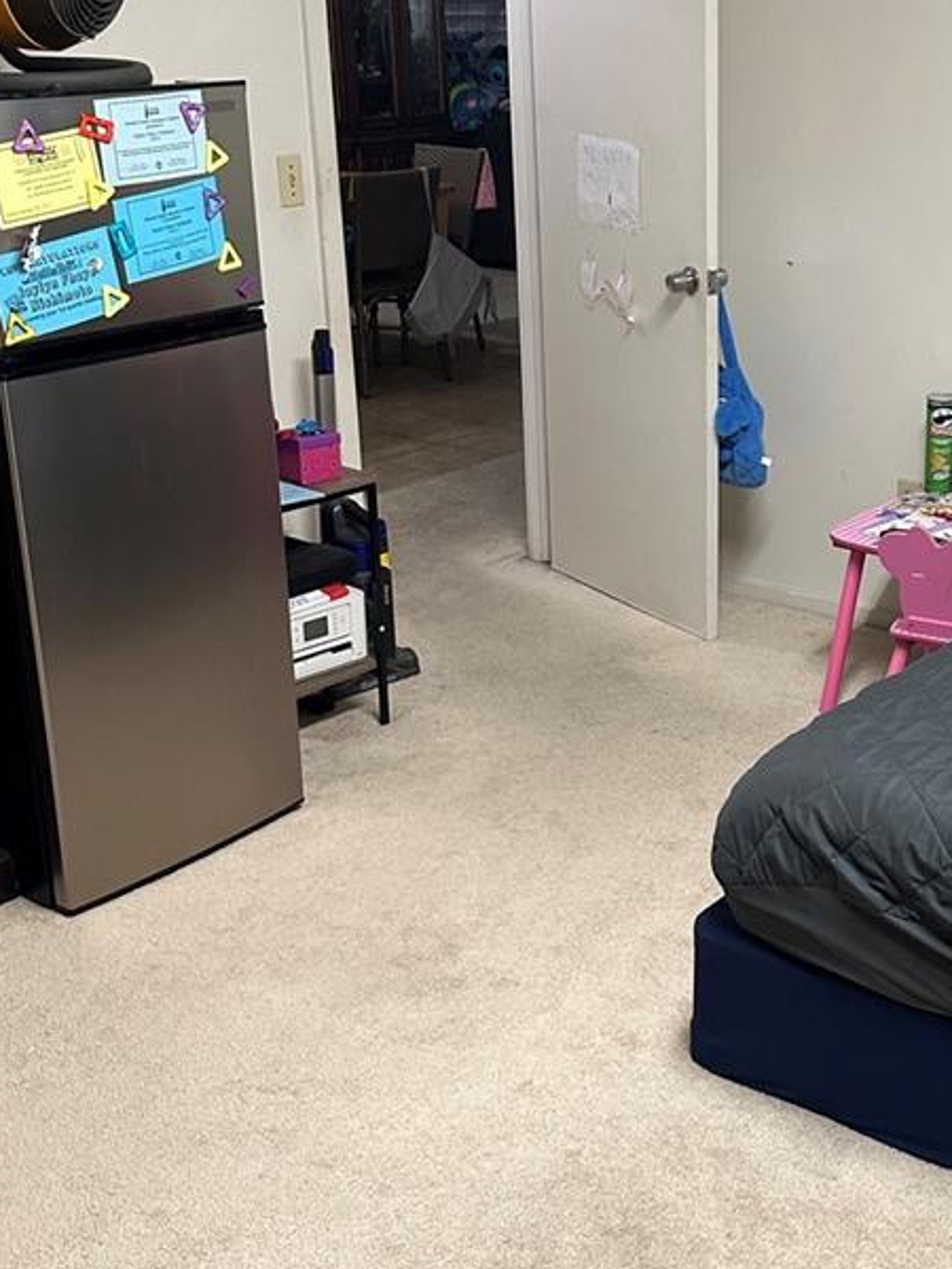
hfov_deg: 29.6
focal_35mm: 48
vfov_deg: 39.6
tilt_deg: -19.3
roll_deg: -0.9
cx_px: 757
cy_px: 588
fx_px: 1760
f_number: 1.78
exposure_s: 1/60
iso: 200
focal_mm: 6.86
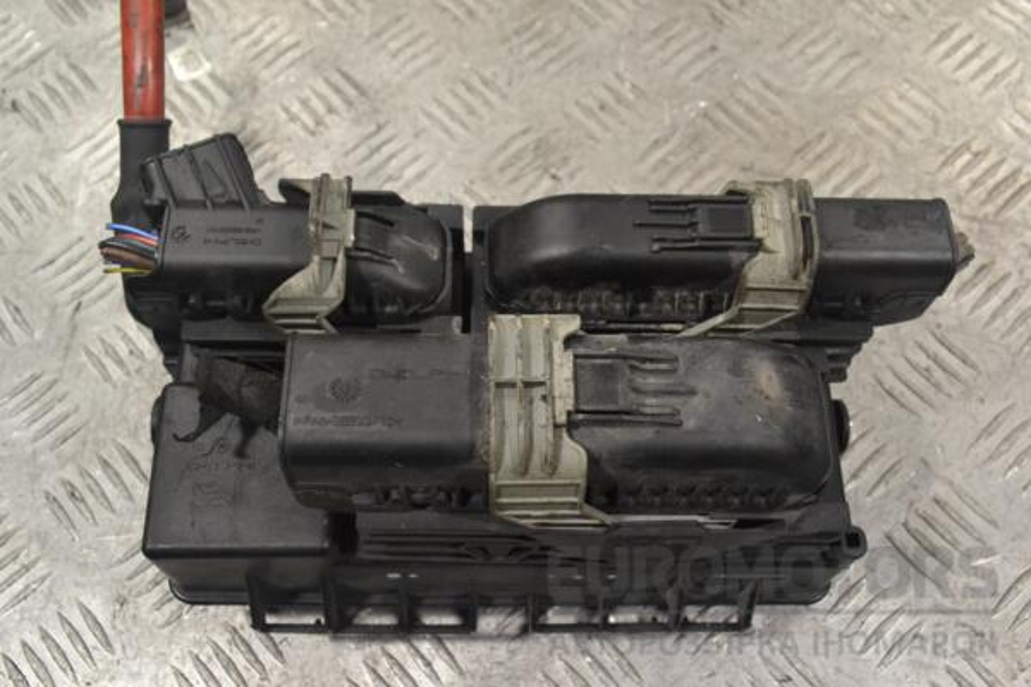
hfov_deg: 53.1
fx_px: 1031
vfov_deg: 36.9
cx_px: 516
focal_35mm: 36
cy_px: 344
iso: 3200
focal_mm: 24
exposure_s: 1/250
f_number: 8
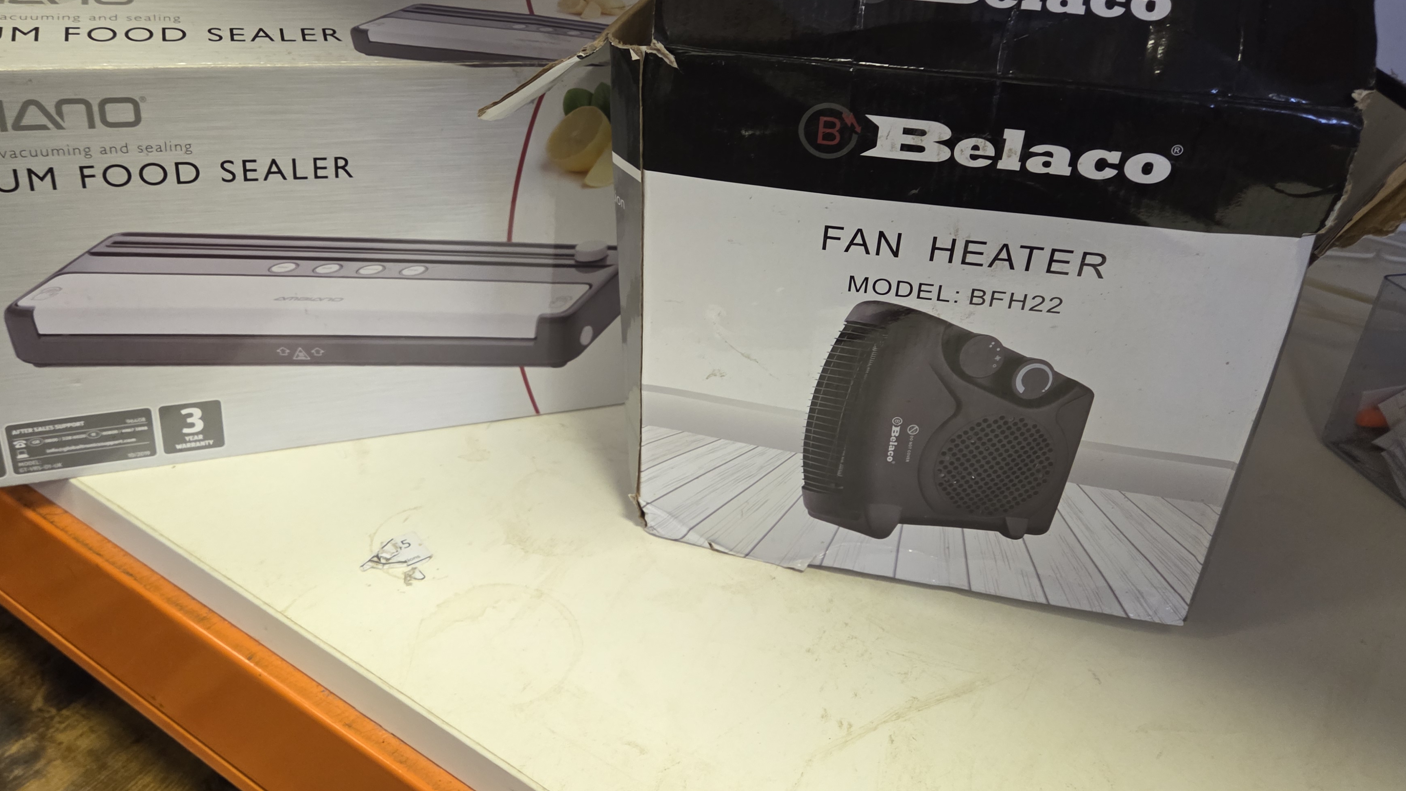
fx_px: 1081
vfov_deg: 39.6
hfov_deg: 66.1
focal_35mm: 29
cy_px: 253
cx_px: 689
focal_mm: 5.4
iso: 640
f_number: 1.8
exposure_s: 1/100
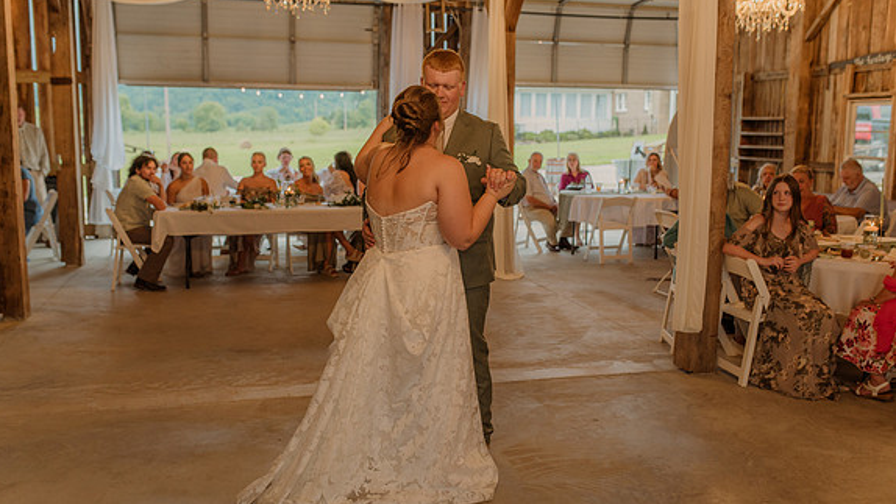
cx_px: 446
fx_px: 879
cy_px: 245
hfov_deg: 54.0
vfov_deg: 32.0
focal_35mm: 37
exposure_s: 1/200
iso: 640
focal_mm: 35
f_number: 2.5
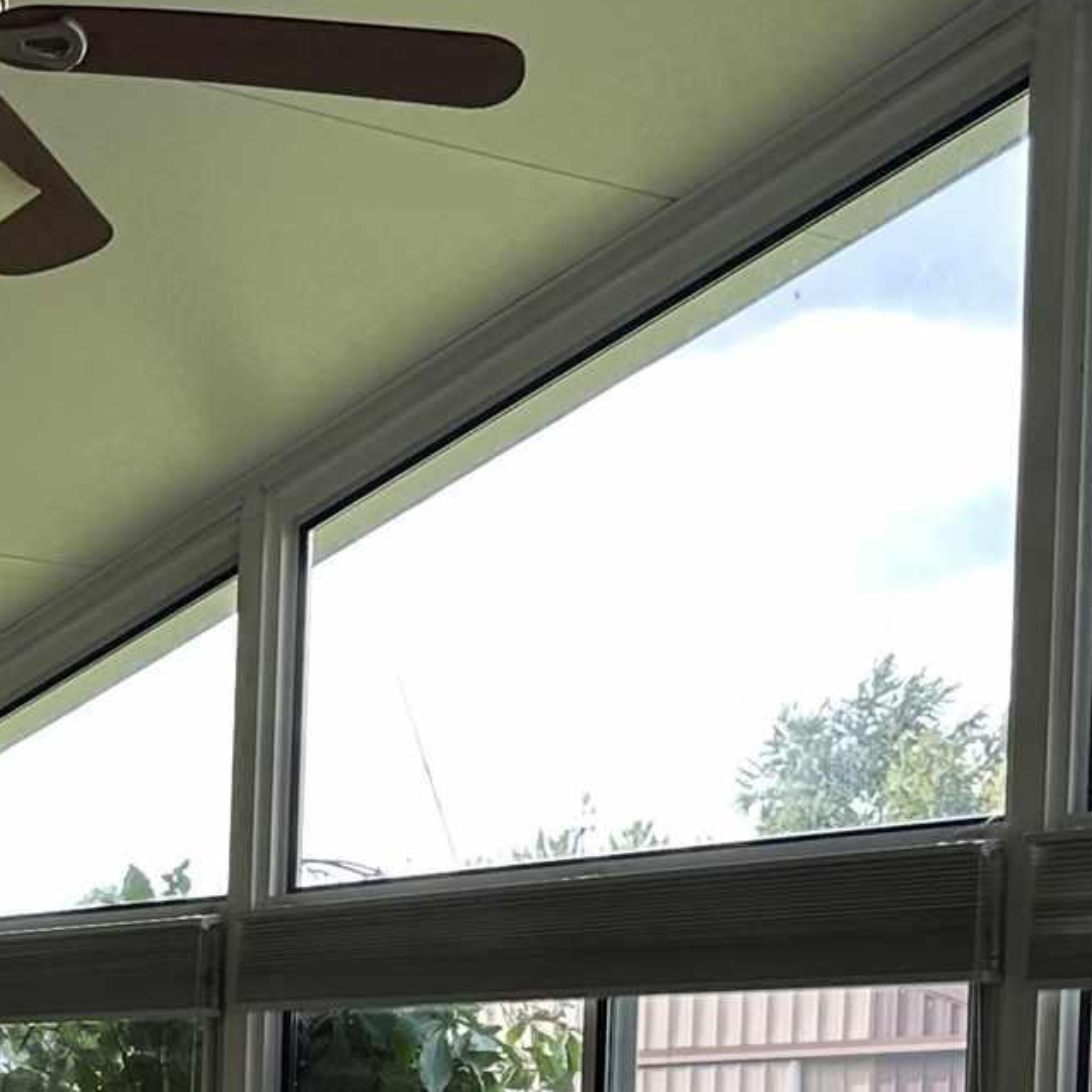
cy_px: 1400
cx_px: -564
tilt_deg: -3.6
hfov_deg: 15.7
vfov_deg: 16.2
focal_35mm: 102
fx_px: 3640
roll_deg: -2.0
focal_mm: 6.86
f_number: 1.78
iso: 64
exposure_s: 1/178
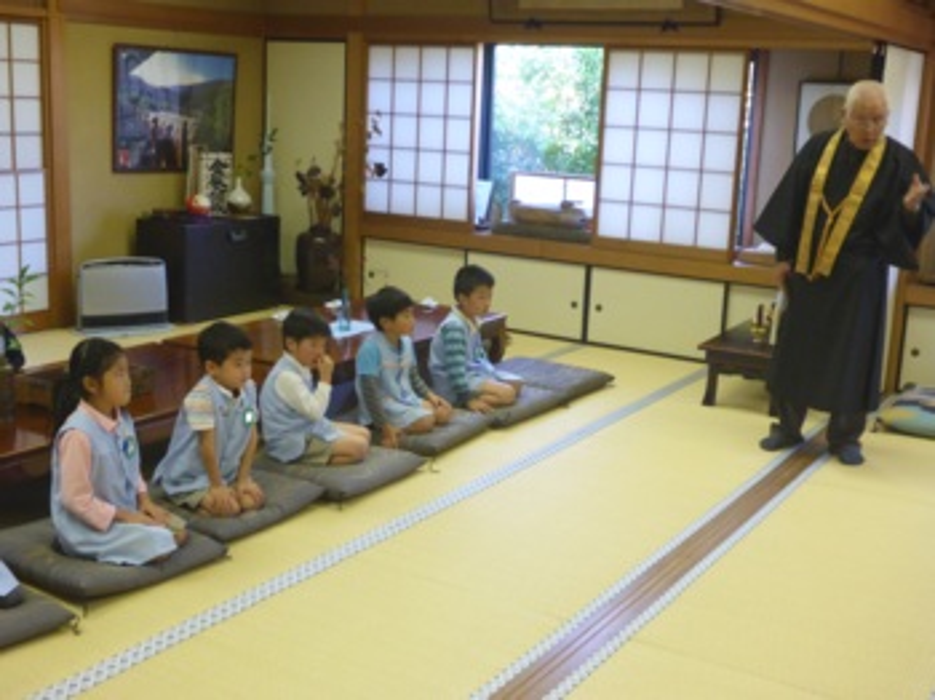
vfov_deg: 32.8
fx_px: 1188
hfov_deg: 43.0
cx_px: 468
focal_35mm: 44
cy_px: 350
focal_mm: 7.8
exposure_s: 1/20
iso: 400
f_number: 4.3
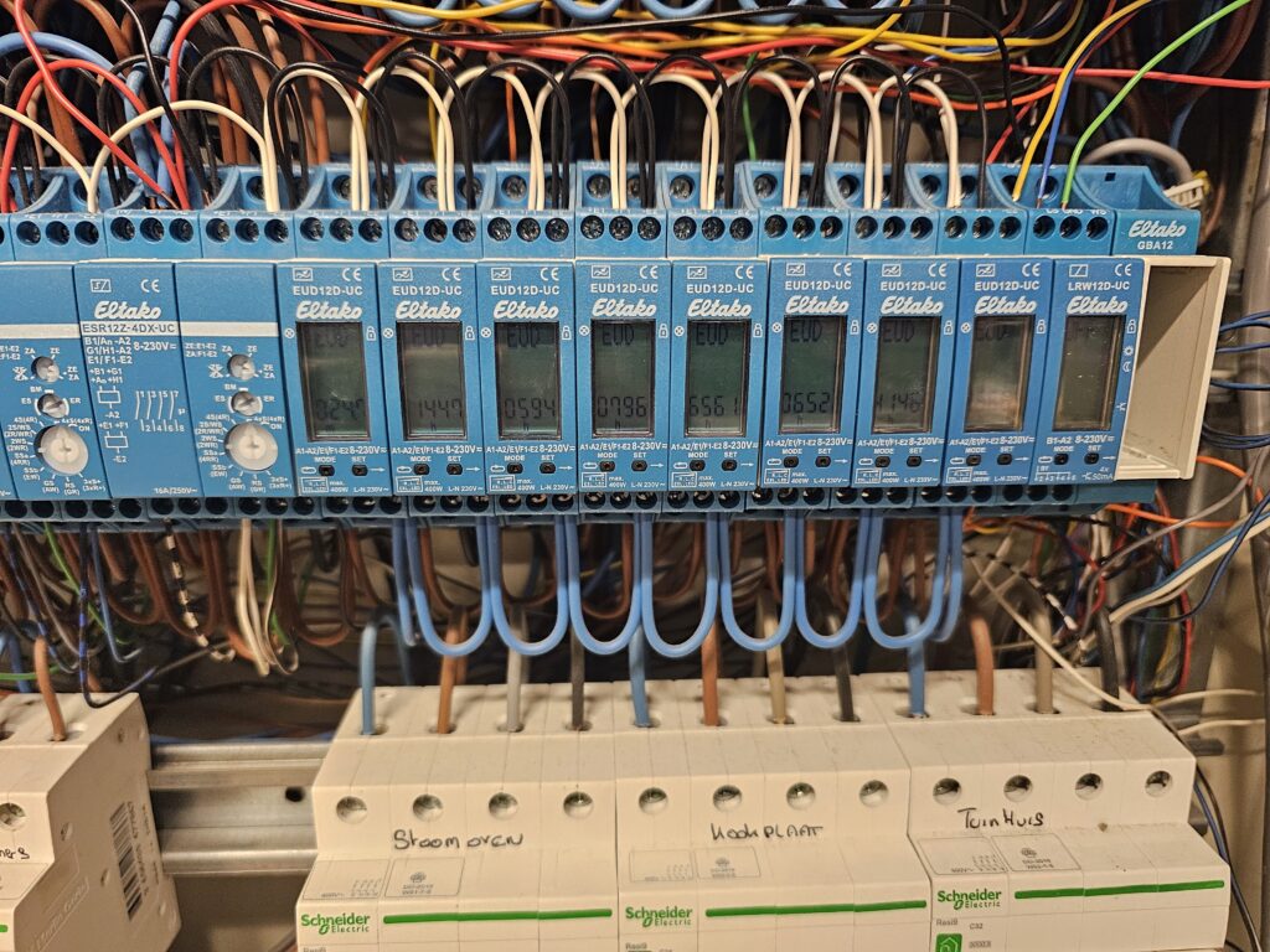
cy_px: 476
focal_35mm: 23
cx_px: 635
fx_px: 844
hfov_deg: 73.9
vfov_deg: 58.9
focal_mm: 6.3
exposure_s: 1/100
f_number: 1.7
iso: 800
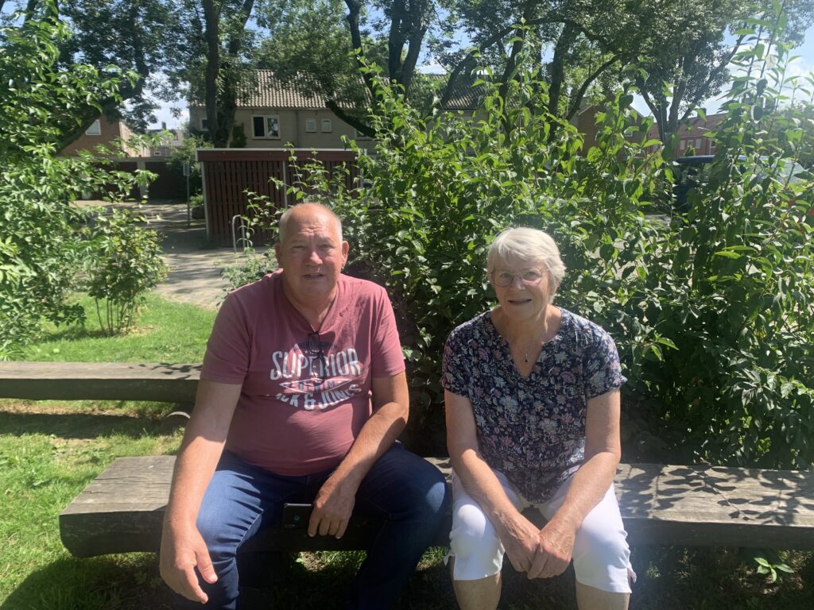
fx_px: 611
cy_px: 305
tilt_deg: -11.1
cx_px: 407
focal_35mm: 26
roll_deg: +0.0
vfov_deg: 53.1
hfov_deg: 67.3
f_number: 1.8
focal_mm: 4.25
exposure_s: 1/796
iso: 25
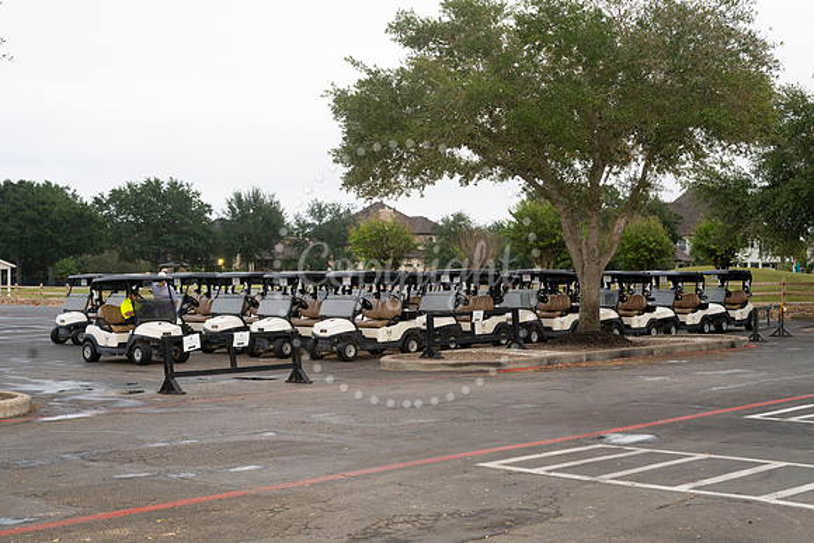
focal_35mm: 50
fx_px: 1131
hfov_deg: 39.6
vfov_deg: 27.0
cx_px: 407
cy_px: 272
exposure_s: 1/30
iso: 1250
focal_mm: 50
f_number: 5.6
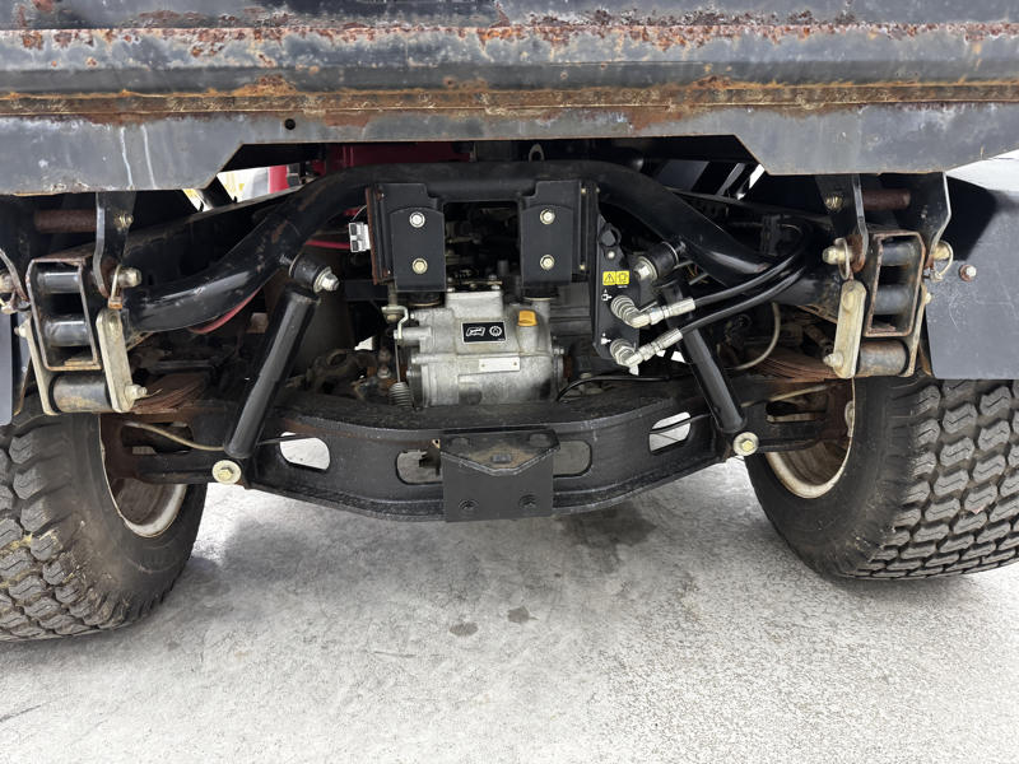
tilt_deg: -19.1
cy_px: 382
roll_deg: +0.8
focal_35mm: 24
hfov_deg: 71.6
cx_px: 510
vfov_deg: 56.8
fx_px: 706
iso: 400
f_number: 1.78
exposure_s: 1/60
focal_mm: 6.76
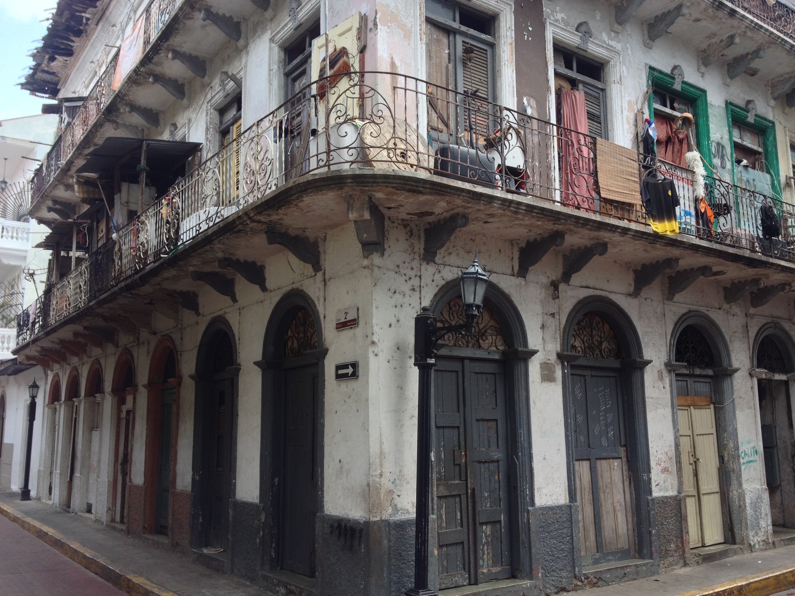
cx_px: 398
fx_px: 804
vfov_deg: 40.7
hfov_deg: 52.6
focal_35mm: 35
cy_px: 298
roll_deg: +1.2
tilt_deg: +7.5
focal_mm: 4.28
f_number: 2.4
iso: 50
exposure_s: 1/292
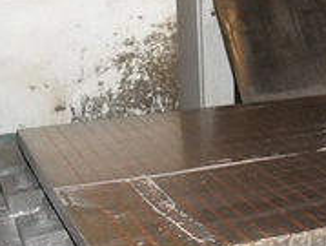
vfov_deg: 18.9
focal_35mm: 78
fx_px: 736
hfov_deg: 23.4
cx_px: 361
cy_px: 164
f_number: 3.2
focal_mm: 6.3
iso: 200
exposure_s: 1/45
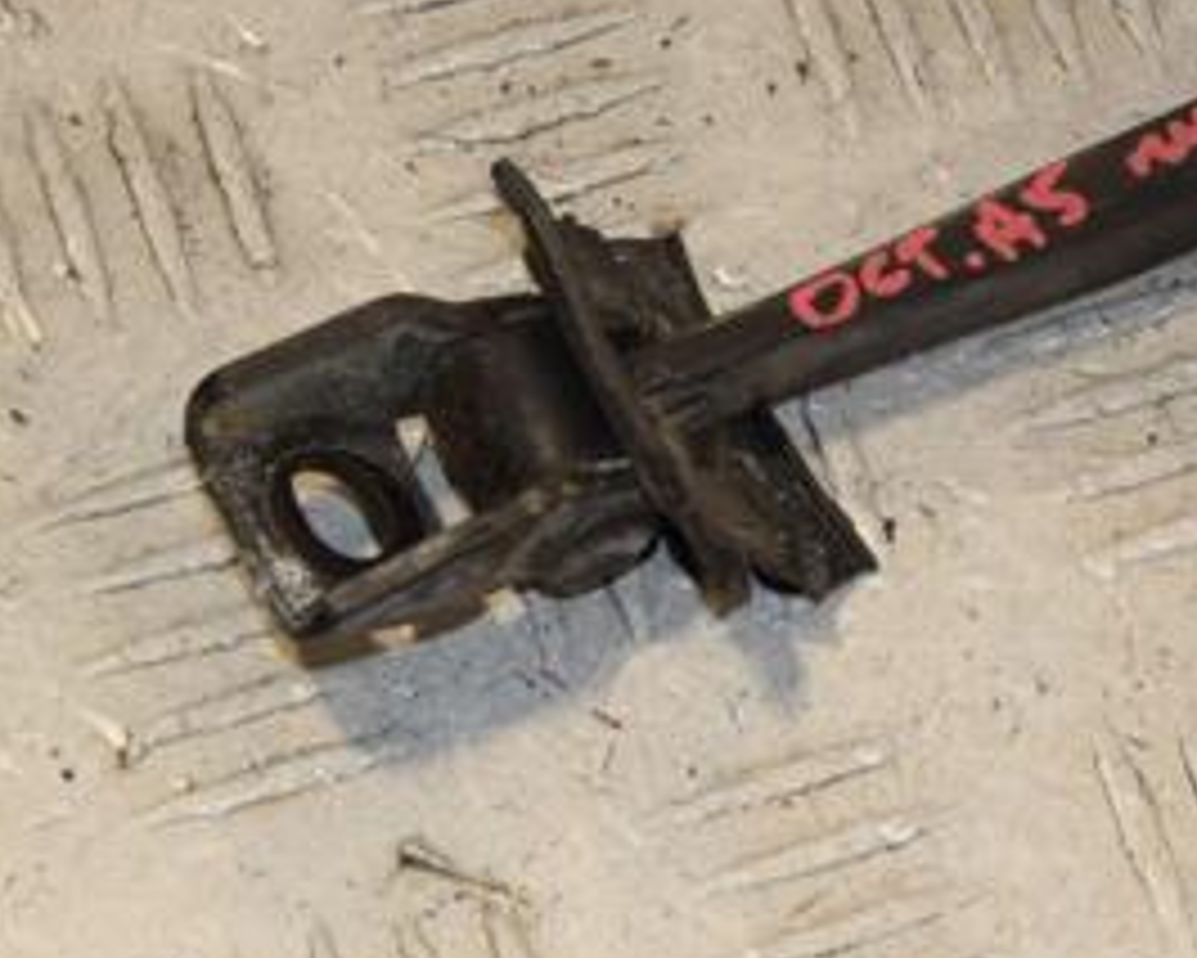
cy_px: 193
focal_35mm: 197
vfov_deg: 7.8
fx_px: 6982
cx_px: 1120
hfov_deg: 9.7
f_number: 10
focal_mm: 62
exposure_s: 1/200
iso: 800
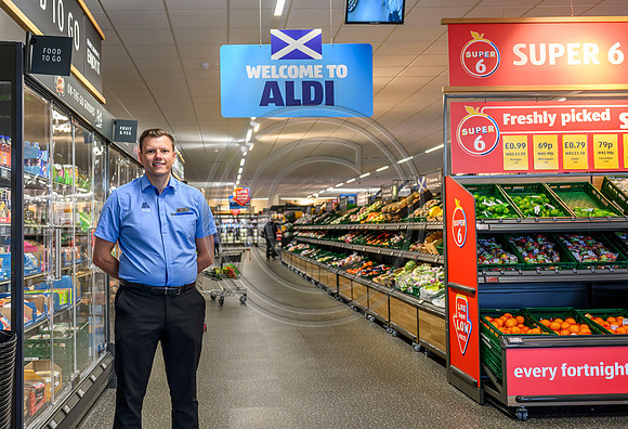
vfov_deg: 35.7
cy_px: 197
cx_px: 238
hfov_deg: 50.0
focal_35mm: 38
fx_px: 666
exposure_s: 1/125
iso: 640
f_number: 3.2
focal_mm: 30
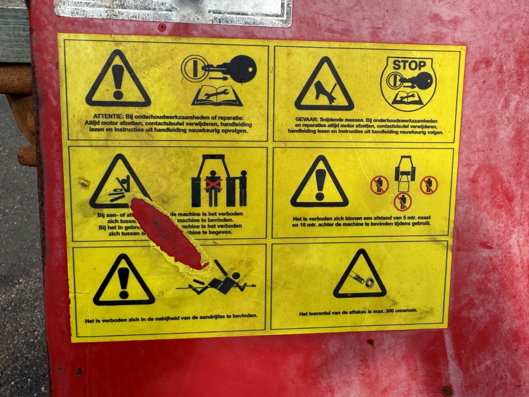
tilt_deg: -44.2
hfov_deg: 71.6
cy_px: 198
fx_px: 367
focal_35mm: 24
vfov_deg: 56.8
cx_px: 264
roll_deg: -2.8
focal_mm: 2.22
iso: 40
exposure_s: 1/992
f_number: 2.2
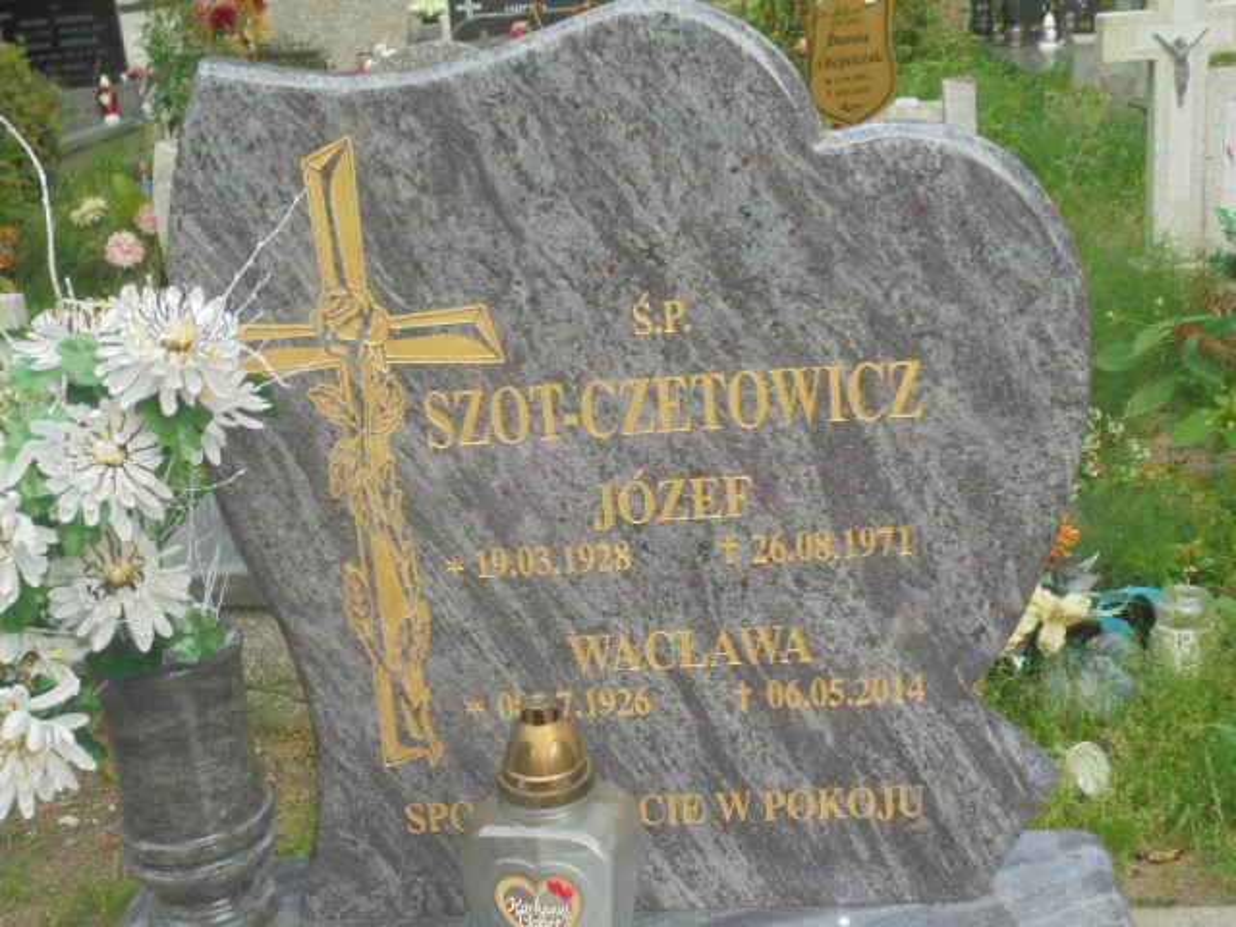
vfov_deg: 33.6
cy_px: 464
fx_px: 1535
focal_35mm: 43
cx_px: 618
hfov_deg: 43.9
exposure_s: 1/100
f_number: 4.5
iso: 100
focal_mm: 7.8
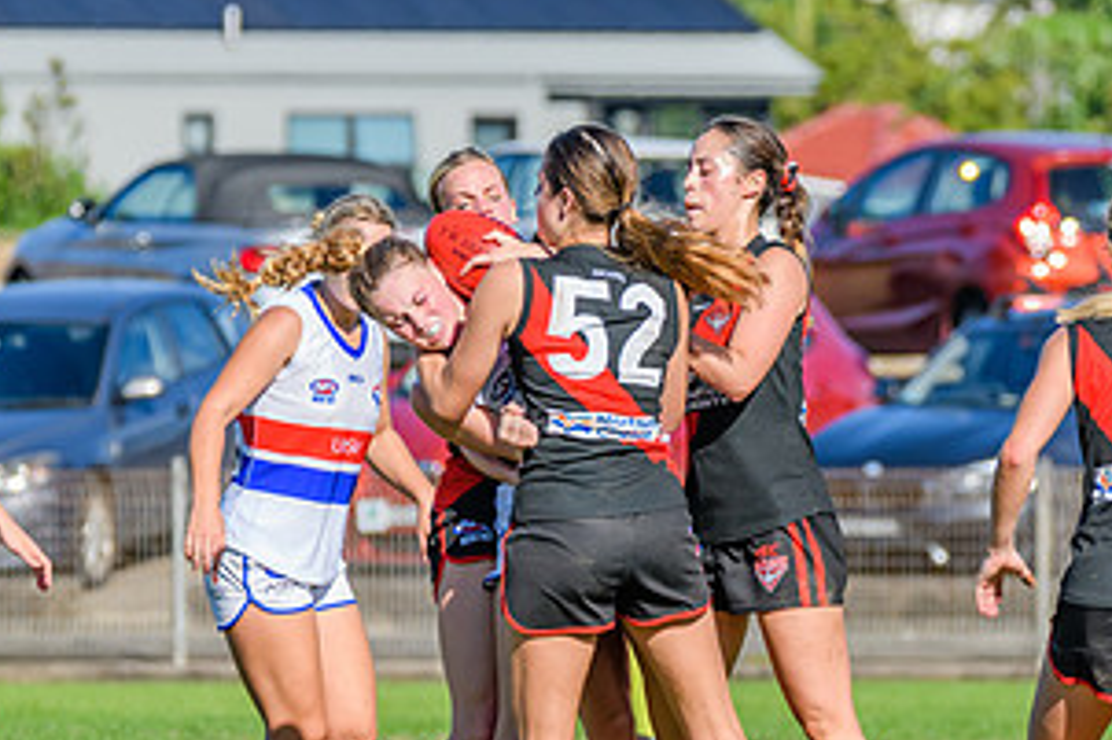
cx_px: 720
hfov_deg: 2.8
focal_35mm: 729
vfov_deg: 1.9
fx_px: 22505
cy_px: 638
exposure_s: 1/1600
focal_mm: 300
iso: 640
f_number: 8
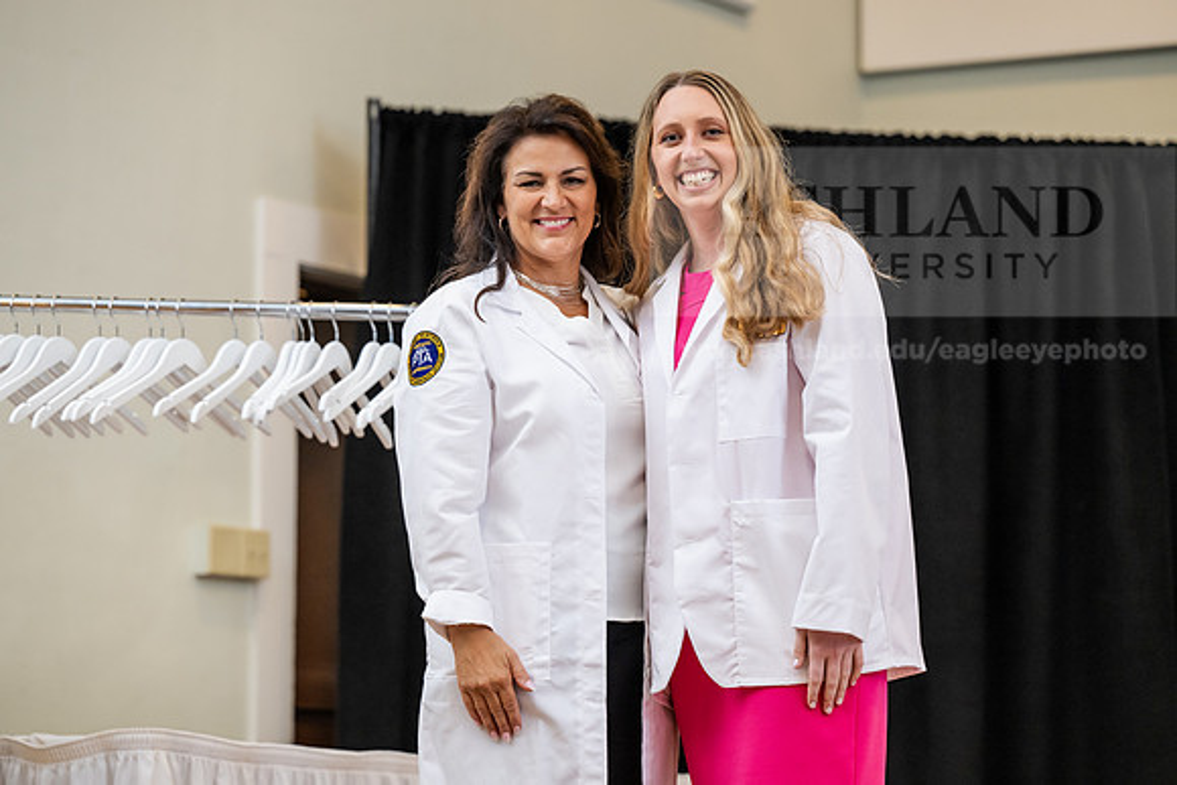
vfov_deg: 11.0
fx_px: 4088
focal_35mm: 125
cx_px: 588
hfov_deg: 16.4
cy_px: 392
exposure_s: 1/200
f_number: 3.5
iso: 1600
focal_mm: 125
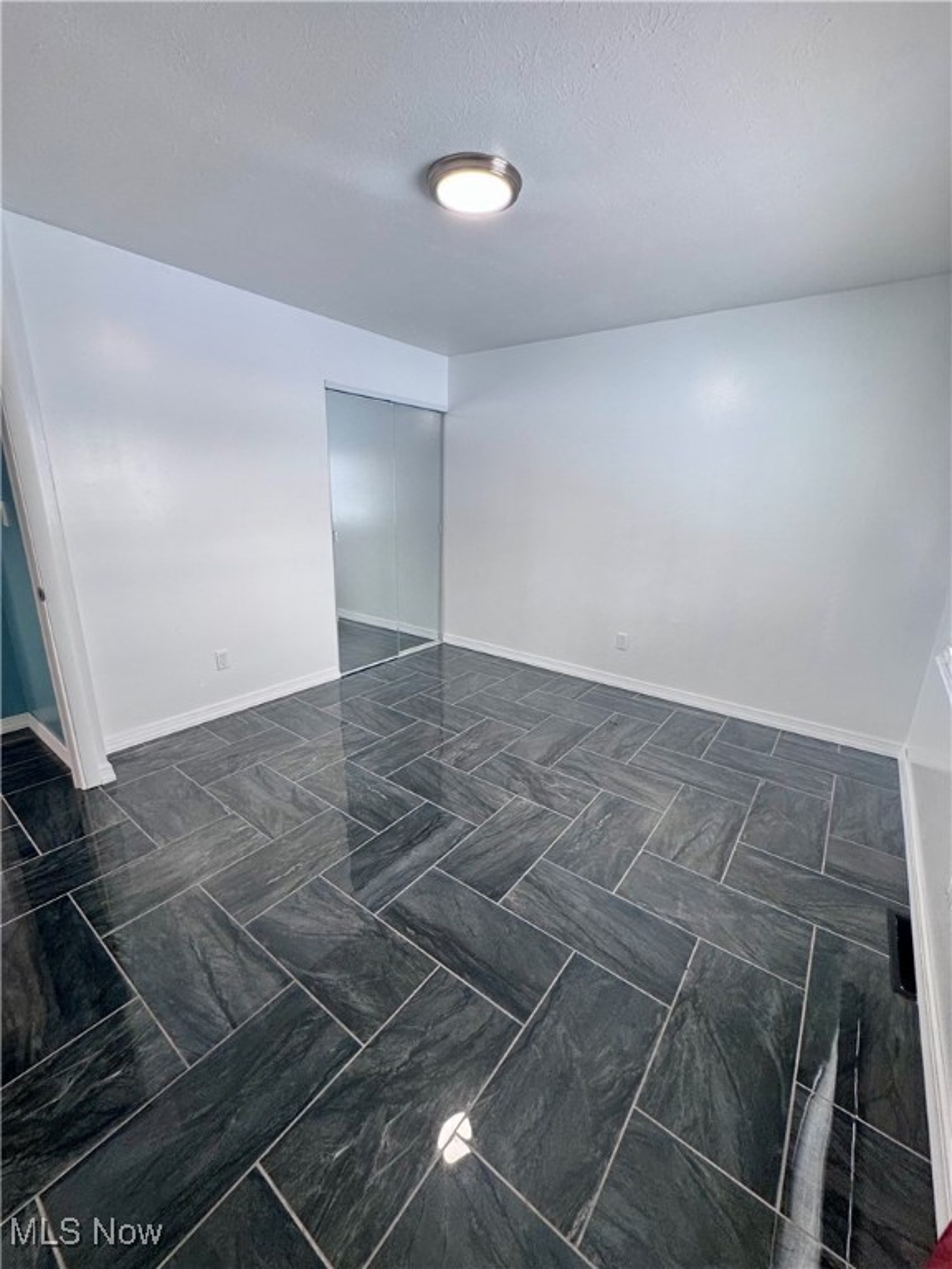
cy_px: 634
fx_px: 513
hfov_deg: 85.7
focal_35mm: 14
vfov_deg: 102.1
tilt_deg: -16.5
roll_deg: -1.0
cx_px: 476
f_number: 2.2
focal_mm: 2.22
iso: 200
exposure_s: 1/120
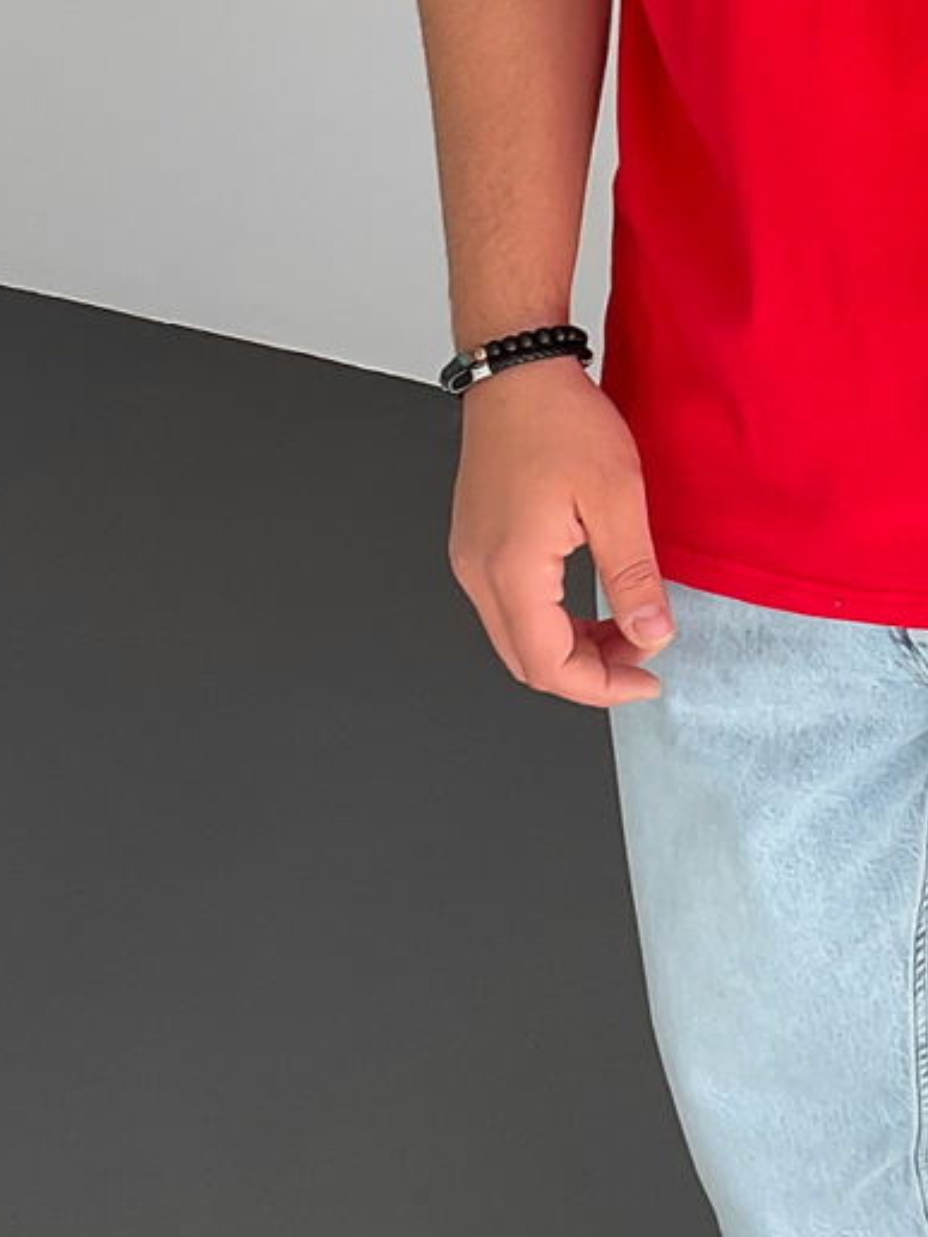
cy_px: 324
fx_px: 3217
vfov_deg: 21.6
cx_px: 986
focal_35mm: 90
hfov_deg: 16.0
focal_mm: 3
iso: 16
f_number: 1.8
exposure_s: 1/130
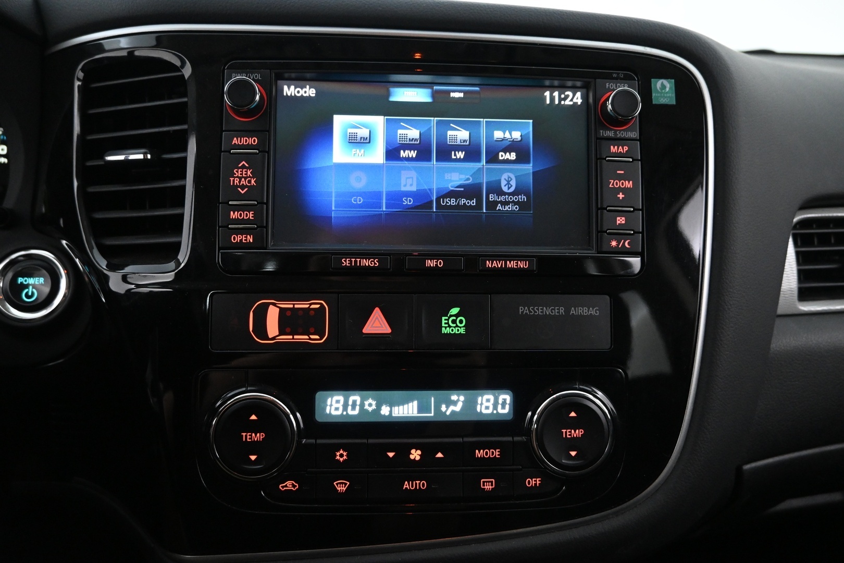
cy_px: 282
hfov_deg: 73.7
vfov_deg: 53.1
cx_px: 422
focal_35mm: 24
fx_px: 563
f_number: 3.5
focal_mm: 16
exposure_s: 1/30
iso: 3200
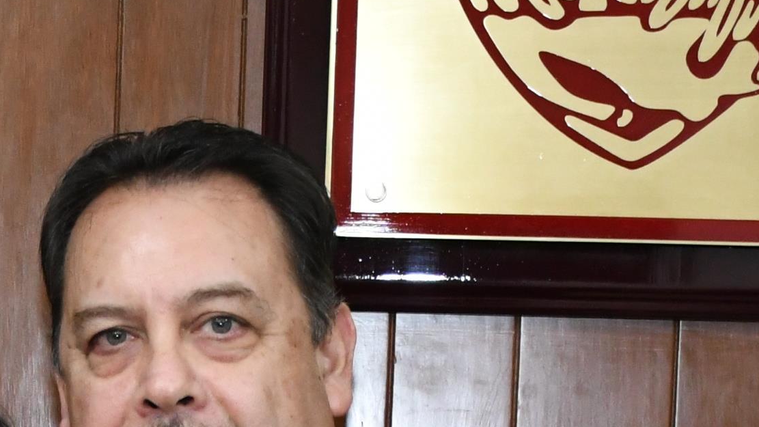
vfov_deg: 6.2
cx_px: 15
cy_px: 866
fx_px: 3804
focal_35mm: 189
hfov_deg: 11.3
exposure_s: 1/125
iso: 2500
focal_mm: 32
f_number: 4
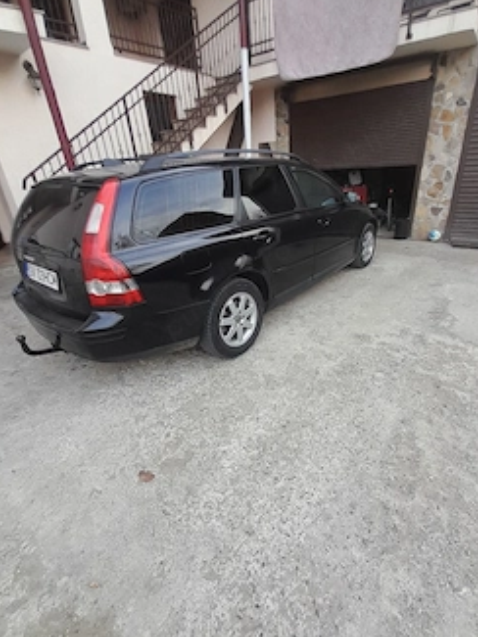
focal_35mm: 16
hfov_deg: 77.8
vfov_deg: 94.5
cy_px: 314
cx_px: 266
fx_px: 294
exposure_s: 1/100
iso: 40
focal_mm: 1.13
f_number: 2.2
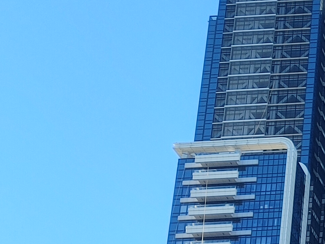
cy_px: 320
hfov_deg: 16.1
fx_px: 1005
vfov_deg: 13.3
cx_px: 549
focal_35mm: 107
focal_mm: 4.81
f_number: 1.8
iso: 50
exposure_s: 1/752
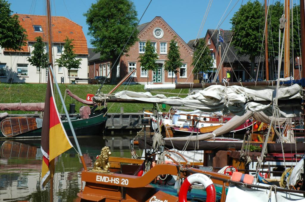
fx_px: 609
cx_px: 152
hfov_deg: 28.1
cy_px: 101
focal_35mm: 72
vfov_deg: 18.9
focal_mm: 48
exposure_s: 1/320
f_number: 11
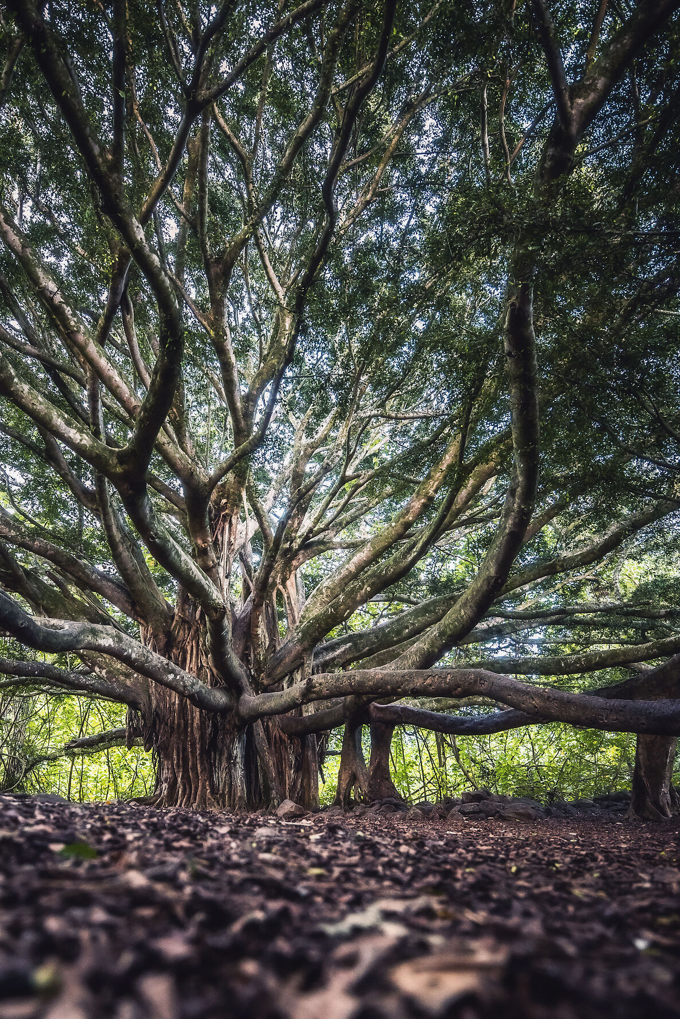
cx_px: 271
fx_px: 651
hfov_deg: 54.7
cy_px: 585
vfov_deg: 75.6
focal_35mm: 23
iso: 1250
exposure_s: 1/100
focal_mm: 17
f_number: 2.8
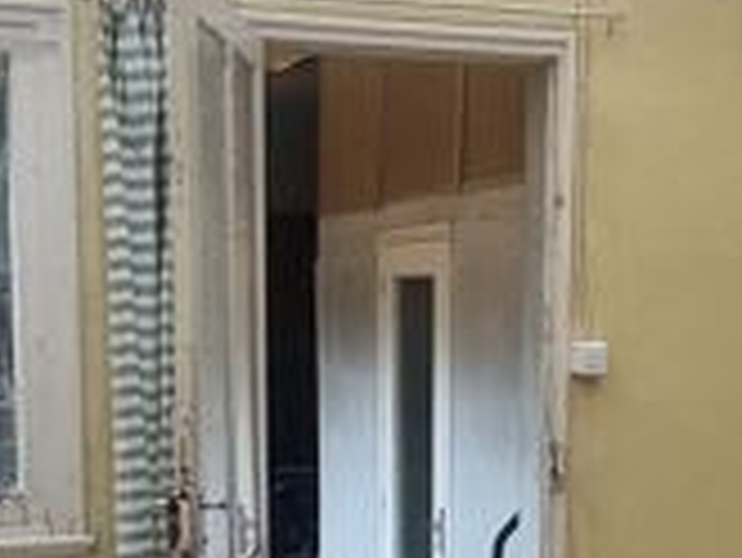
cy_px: 490
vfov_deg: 22.8
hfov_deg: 30.6
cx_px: 463
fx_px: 1351
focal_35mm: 63
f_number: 2.2
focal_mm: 1.74
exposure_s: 1/50
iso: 80
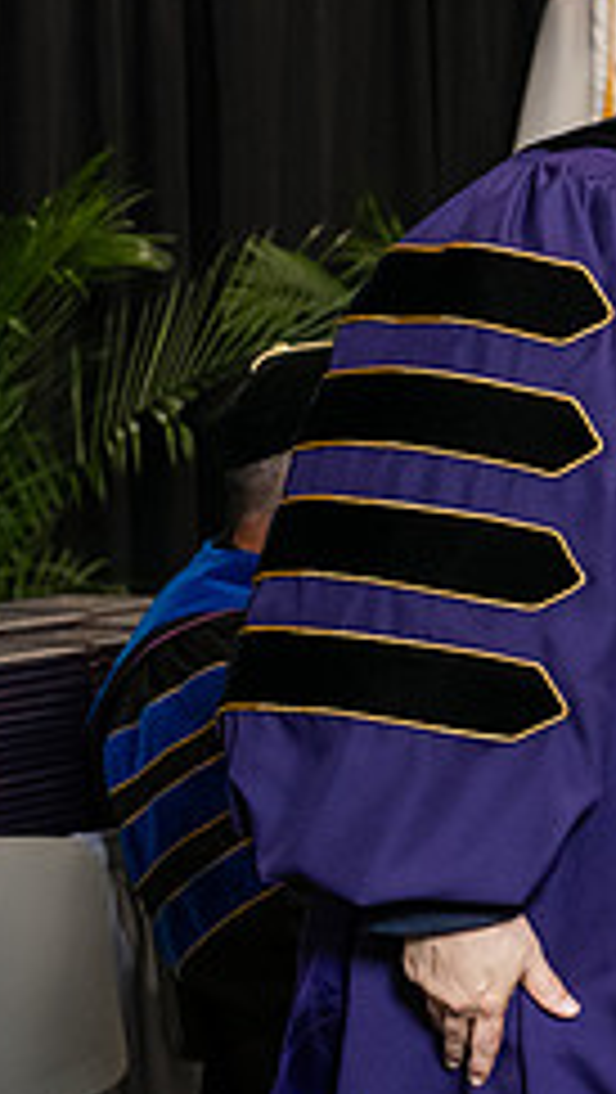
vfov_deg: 13.8
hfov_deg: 7.7
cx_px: 953
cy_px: 268
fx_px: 4493
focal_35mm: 155
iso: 2500
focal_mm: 62
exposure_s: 1/200
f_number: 5
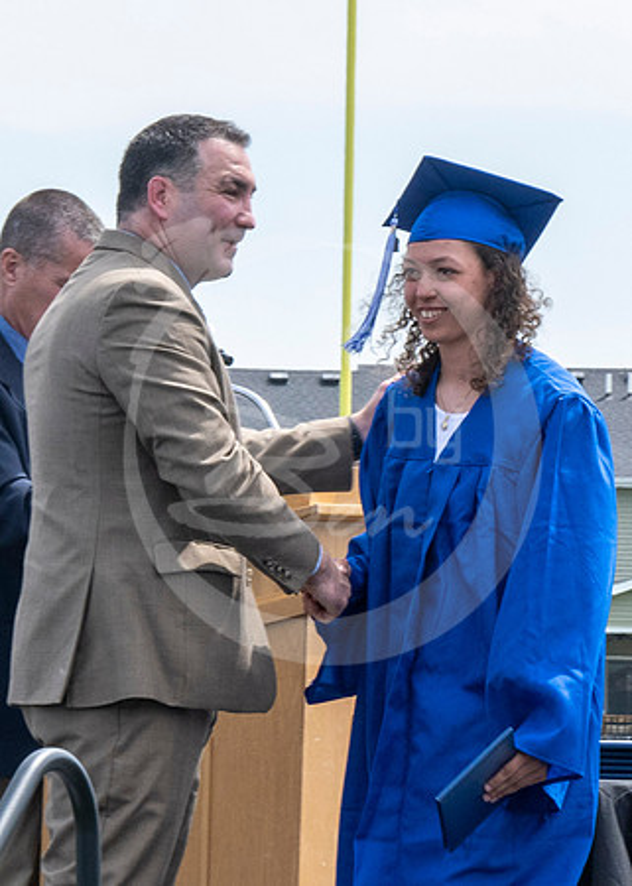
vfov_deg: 6.9
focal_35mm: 293
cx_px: -51
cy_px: 408
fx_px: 7364
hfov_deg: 4.9
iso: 200
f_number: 13
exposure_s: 1/250
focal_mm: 70
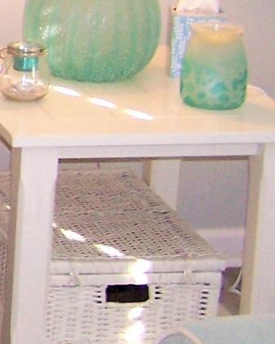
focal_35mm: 183
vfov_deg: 10.4
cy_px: -43
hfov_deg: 7.6
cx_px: -467
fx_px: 1862
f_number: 2.8
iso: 140
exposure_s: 1/60
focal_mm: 6.3
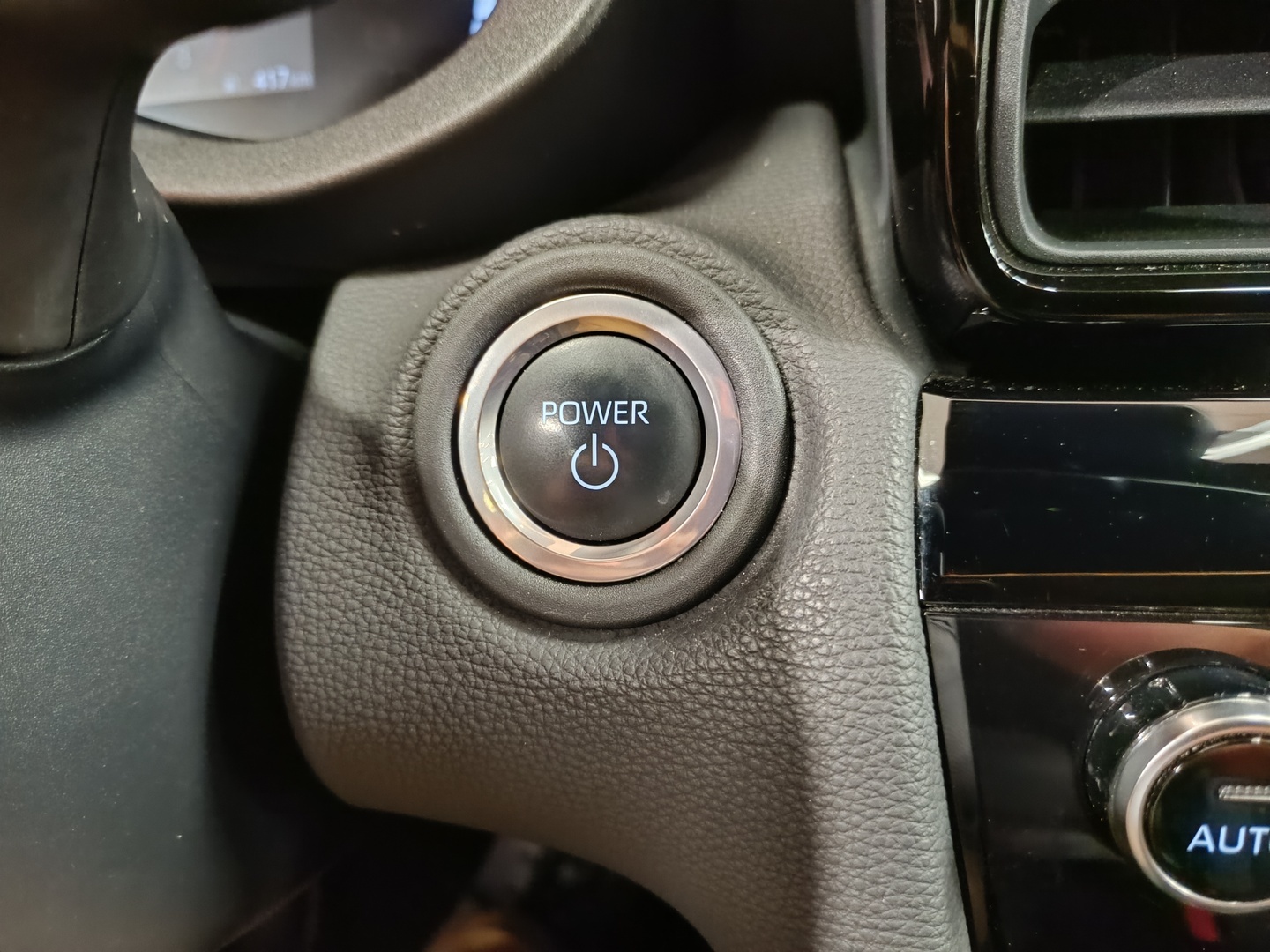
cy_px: 476
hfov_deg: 71.6
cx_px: 635
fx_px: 881
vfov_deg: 56.8
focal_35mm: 24
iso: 1790
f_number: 1.88
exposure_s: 1/25
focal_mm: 5.59
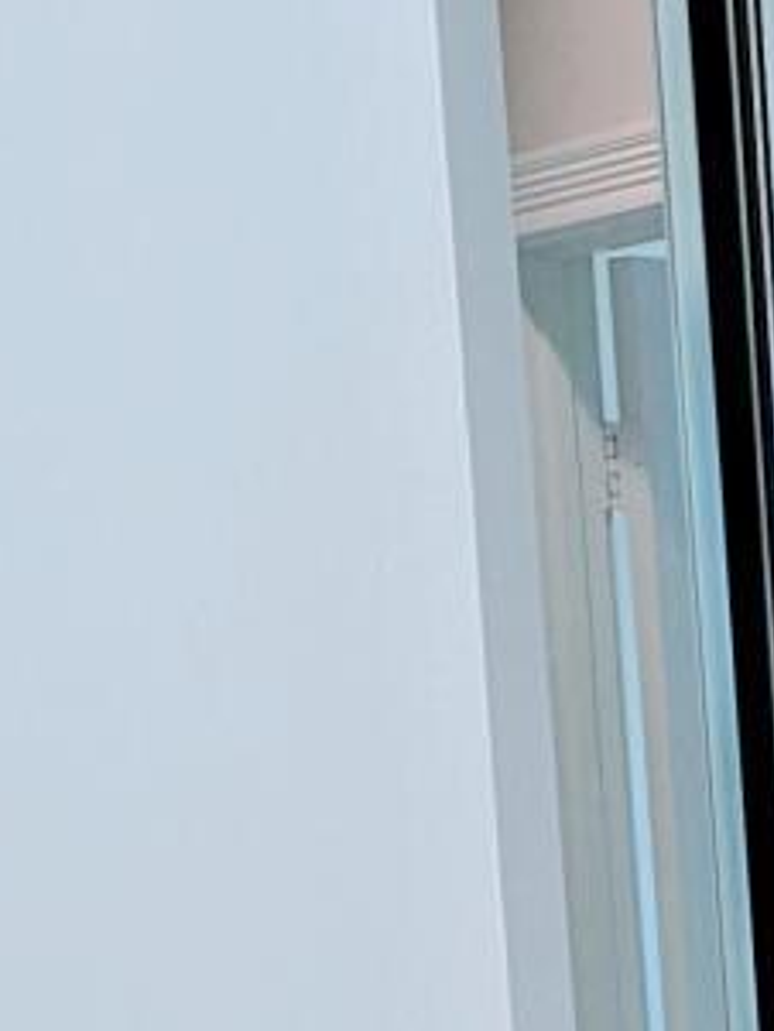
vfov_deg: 10.9
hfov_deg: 8.9
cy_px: 2024
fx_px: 4945
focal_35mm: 166
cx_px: 885
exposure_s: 1/60
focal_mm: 5.43
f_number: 1.89
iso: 62
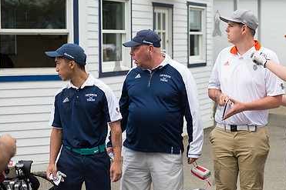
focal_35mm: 97
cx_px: 217
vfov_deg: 14.1
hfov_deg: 20.9
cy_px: 97
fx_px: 770
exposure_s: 1/1000
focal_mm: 62
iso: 320
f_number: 3.2
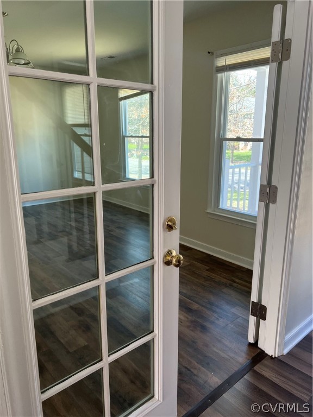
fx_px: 313
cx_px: 156
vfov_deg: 67.3
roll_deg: +0.0
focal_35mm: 26
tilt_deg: -13.1
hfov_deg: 53.1
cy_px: 208
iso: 64
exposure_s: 1/60
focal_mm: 5.7
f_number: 1.5
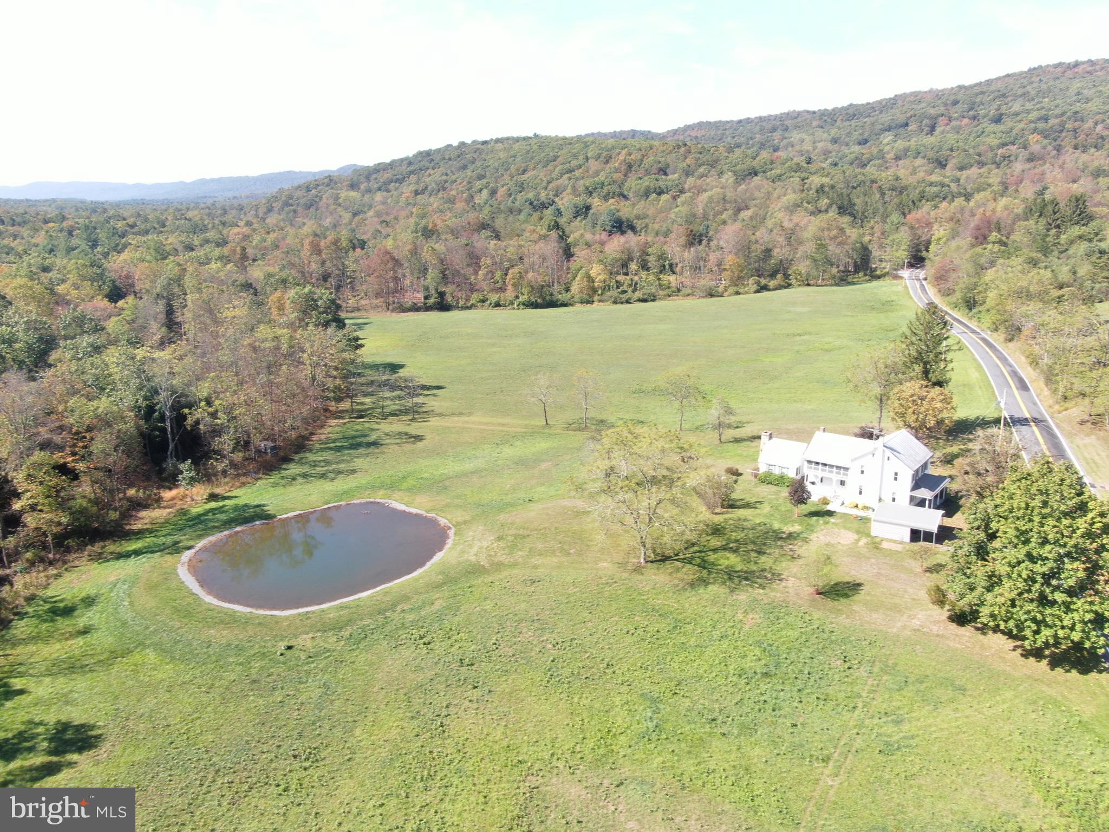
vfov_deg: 53.1
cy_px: 416
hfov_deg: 67.3
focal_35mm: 26
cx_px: 554
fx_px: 833
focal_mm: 4.58
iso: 100
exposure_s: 1/320
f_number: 2.9
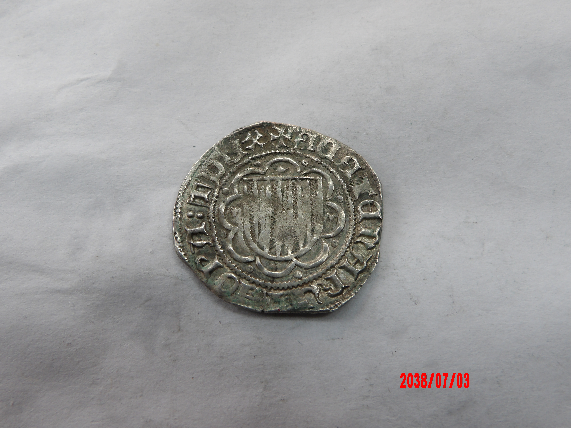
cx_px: 286
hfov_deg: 54.0
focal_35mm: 34
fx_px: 561
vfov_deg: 41.8
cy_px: 214
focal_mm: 6.2
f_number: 4.5
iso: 100
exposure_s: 1/44
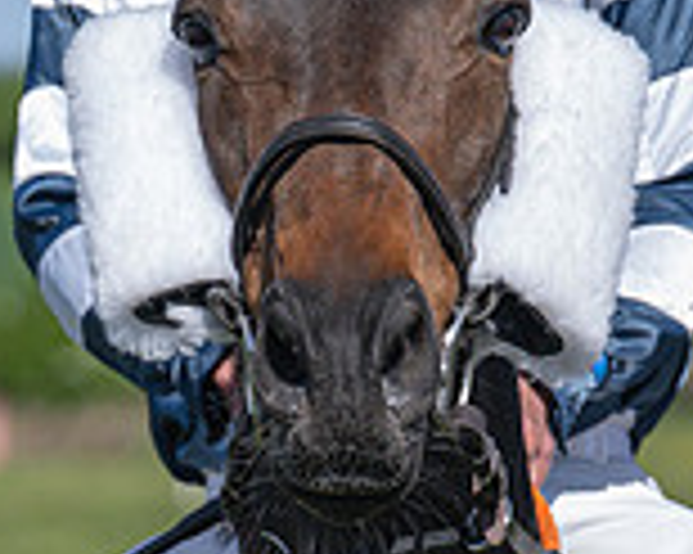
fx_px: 11150
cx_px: 424
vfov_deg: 2.8
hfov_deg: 3.6
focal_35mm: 544
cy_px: 211
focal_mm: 115
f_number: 4
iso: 400
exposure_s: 1/3200
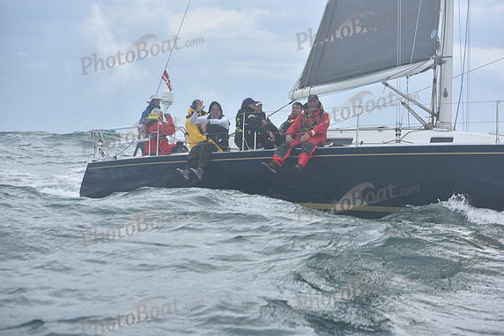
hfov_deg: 28.5
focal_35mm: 71
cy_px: 167
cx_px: 250
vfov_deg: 19.2
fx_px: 994
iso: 320
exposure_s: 1/800
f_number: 5
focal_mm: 70
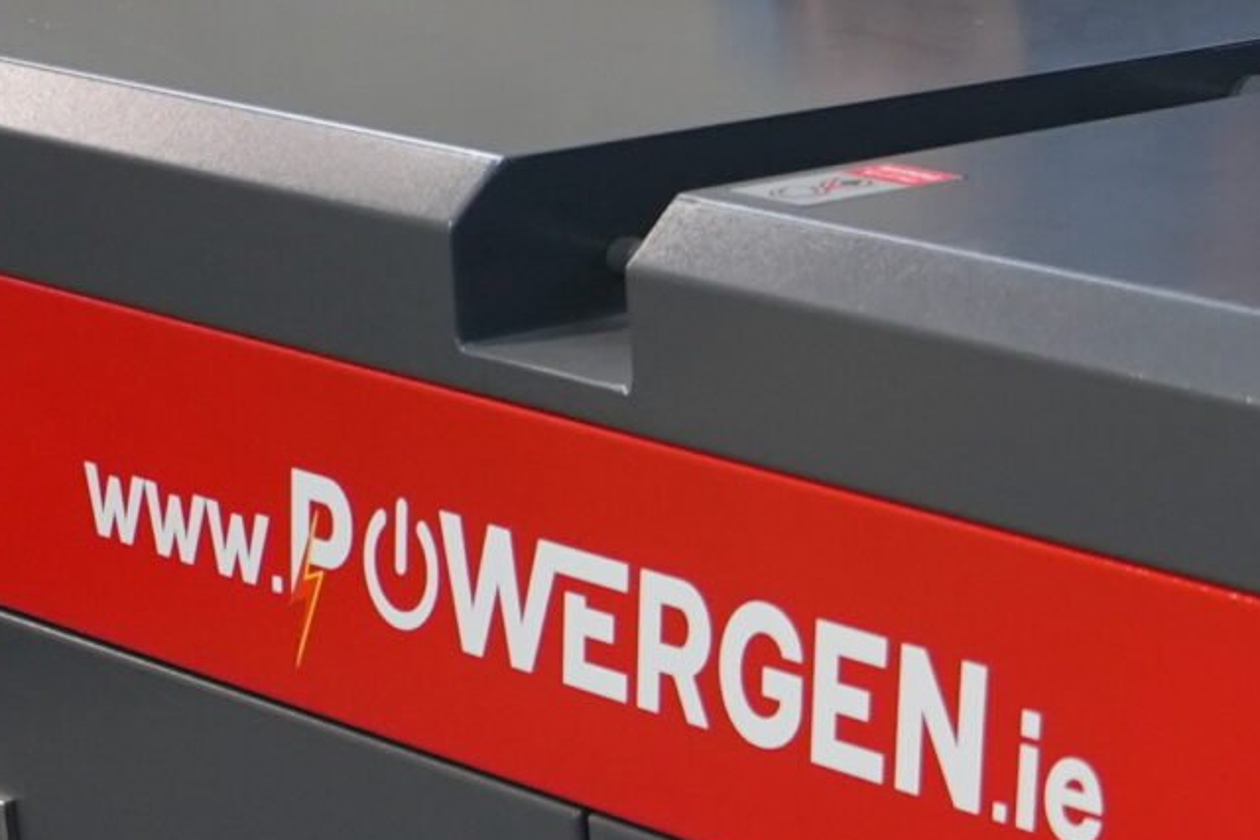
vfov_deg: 11.4
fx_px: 4201
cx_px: 2118
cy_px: 311
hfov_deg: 15.2
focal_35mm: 120
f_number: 4
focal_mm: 30
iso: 1600
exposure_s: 1/160
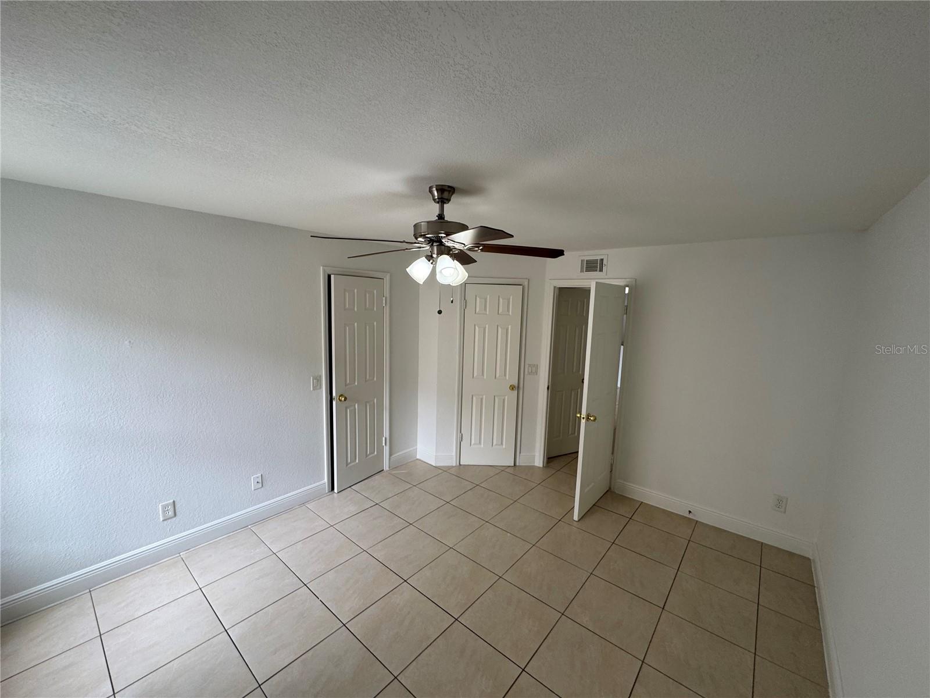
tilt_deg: -7.9
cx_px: 465
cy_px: 349
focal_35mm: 14
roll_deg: -1.4
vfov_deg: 85.7
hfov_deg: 102.1
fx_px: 376
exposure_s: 1/99
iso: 50
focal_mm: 2.22
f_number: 2.2
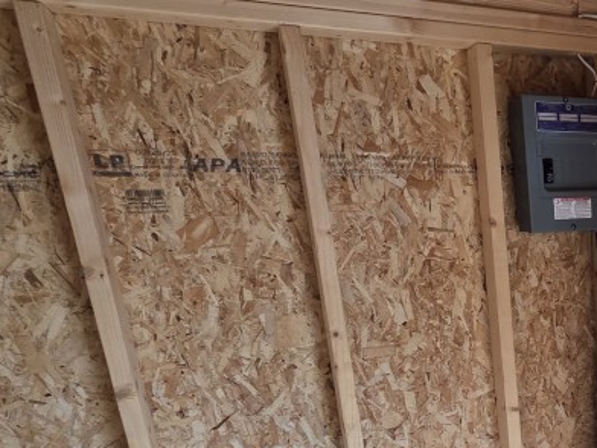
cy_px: 390
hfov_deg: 43.7
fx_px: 586
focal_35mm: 34
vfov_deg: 39.3
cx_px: 632
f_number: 2.2
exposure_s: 1/120
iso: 125
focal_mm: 2.2
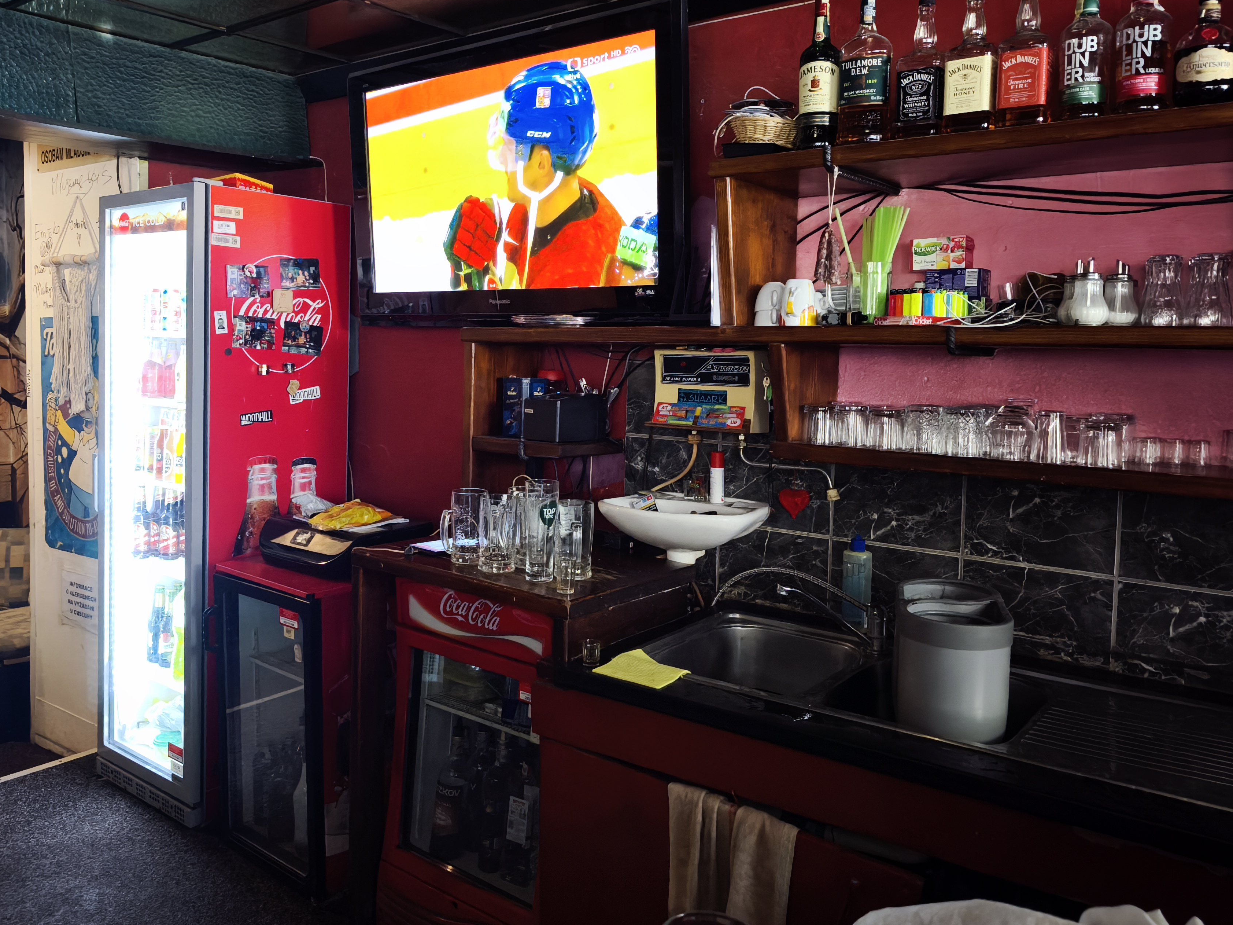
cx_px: 562
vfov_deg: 49.6
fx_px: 997
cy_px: 405
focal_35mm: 28
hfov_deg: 63.3
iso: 3200
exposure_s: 1/146
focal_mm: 6.57
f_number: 1.6
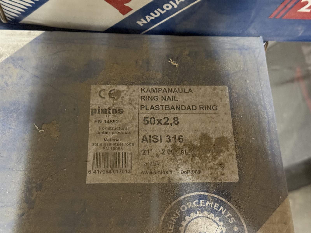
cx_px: 156
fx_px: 431
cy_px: 116
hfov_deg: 39.7
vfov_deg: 30.3
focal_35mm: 48
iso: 640
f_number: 1.78
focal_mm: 6.76
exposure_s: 1/20
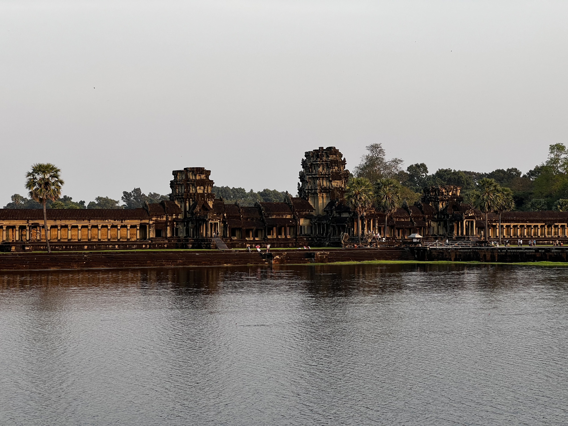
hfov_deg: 25.3
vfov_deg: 19.1
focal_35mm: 77
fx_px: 1263
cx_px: 284
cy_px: 213
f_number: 2.8
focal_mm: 9
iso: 32
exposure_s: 1/157
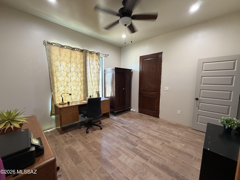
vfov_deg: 85.7
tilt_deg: -5.9
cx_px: 120
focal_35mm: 14
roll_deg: -0.5
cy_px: 90
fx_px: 97
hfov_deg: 102.1
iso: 320
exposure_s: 1/62
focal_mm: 2.22
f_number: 2.2
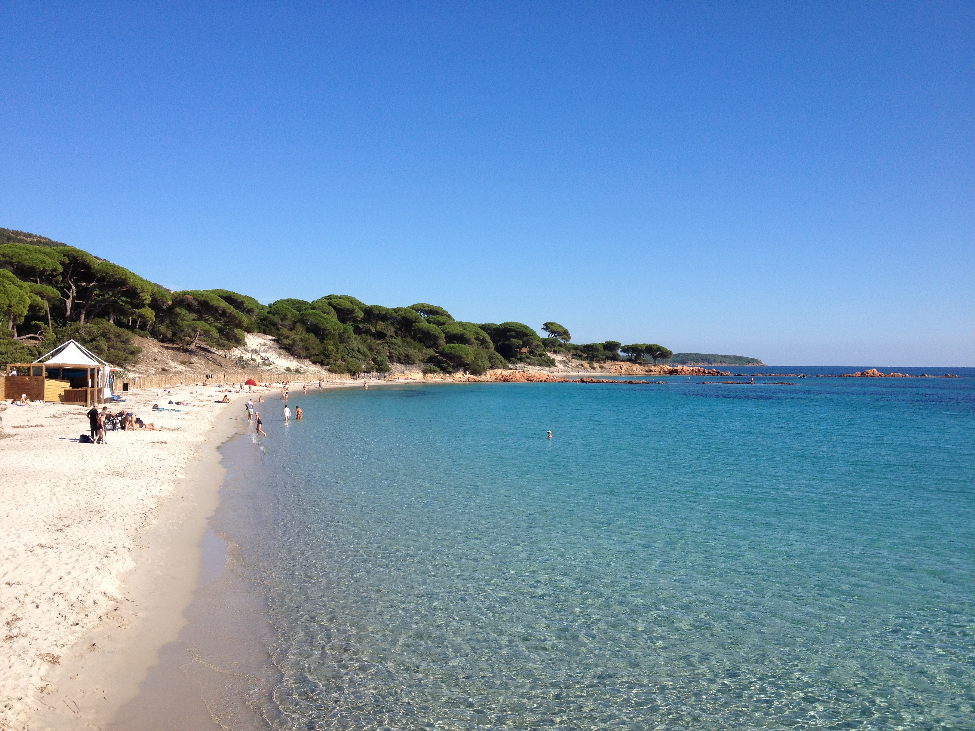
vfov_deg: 40.7
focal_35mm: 35
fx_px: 986
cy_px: 366
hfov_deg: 52.6
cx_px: 488
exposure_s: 1/1905
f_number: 2.4
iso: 64
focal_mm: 4.28
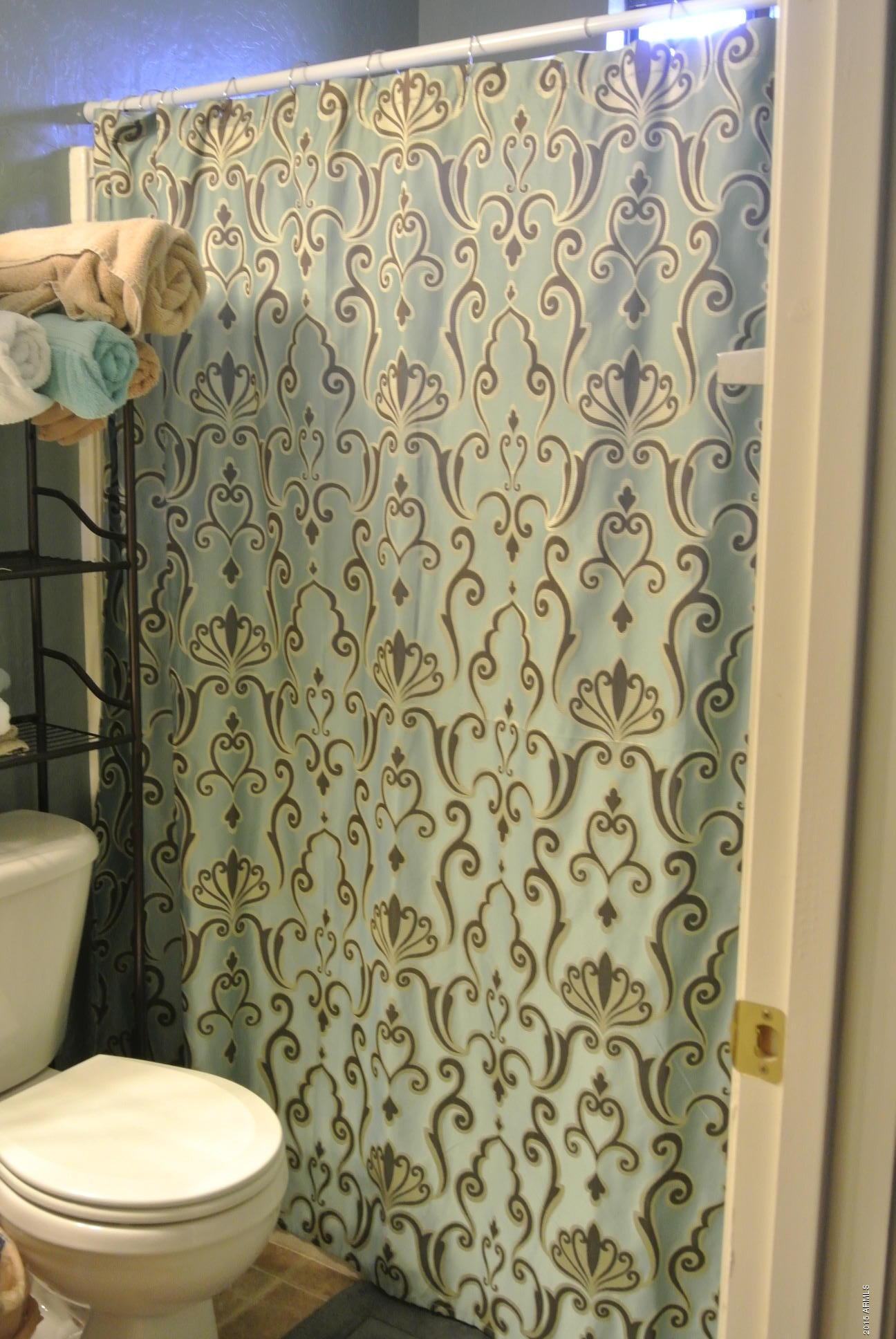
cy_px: 670
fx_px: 1377
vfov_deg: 51.8
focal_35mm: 37
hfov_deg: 36.0
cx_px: 448
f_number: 4
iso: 800
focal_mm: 14
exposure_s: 1/25
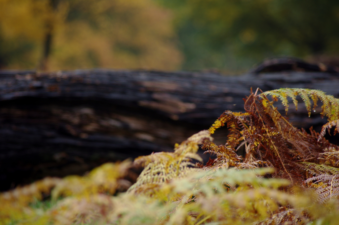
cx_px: 170
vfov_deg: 4.8
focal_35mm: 285
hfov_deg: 7.2
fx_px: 2680
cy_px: 112
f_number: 4.5
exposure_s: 1/100
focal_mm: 190
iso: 200
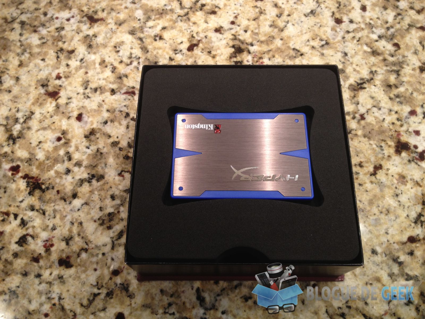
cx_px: 212
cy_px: 160
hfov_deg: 52.6
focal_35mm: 35
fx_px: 430
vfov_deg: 40.7
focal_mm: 4.28
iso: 64
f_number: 2.4
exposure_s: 1/24
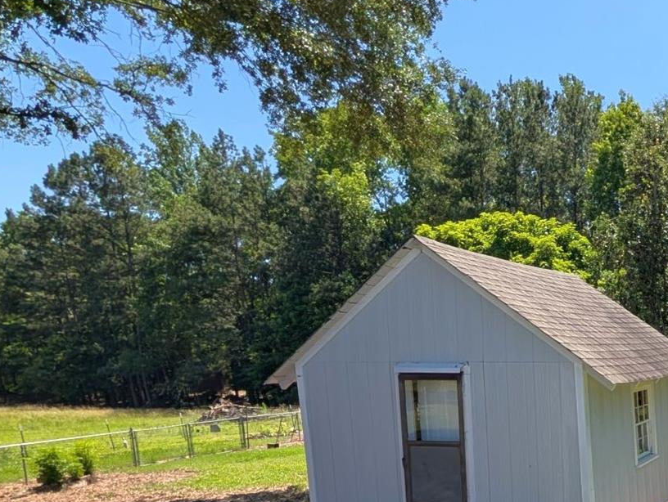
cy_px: 439
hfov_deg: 47.3
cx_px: 699
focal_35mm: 30
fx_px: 580
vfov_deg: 43.4
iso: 57
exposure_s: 1/2252
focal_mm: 2.02
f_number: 1.7
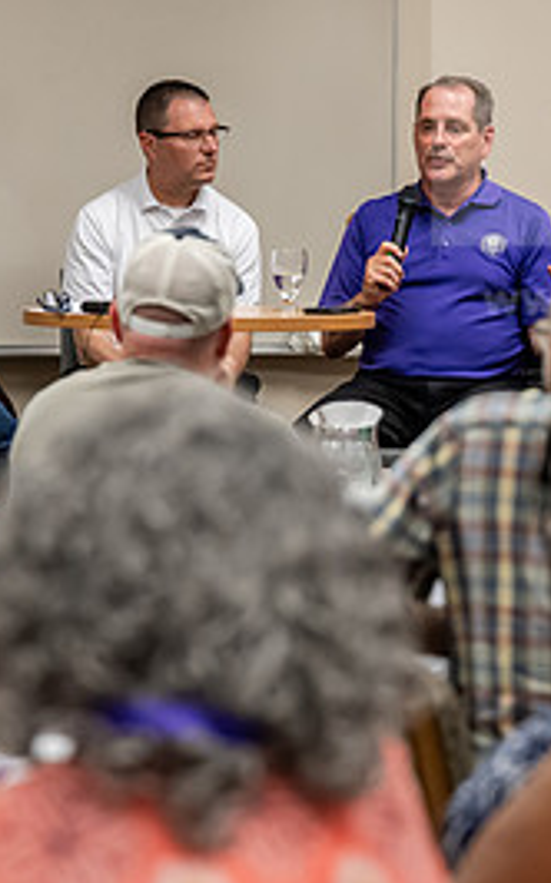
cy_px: 370
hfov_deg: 6.5
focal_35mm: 202
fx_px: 4859
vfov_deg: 10.4
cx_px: 332
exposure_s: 1/200
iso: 2000
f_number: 3.2
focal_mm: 91
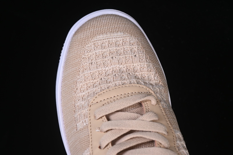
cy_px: 78
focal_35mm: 75
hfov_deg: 27.0
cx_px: 116
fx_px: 485
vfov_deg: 18.2
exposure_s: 1/80
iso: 160
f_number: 7.1
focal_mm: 50
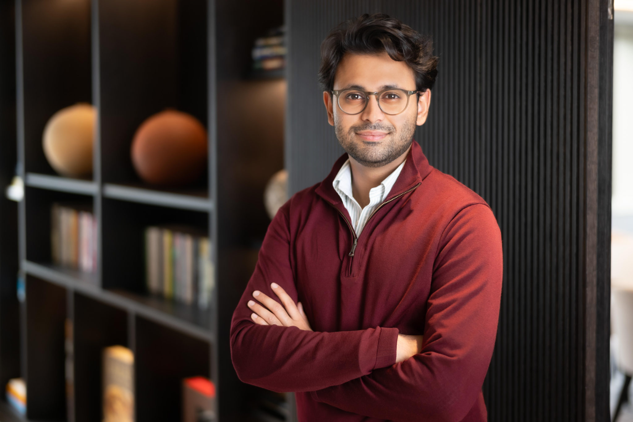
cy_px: 211
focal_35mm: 50
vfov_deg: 27.0
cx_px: 316
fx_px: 879
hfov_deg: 39.6
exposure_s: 1/250
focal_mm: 50
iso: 400
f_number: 2
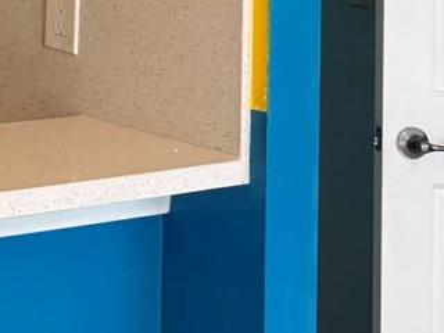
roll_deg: -1.9
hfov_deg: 14.1
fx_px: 1539
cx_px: -411
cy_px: -246
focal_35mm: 120
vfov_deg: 11.5
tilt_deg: +0.1
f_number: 1.78
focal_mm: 6.76
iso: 250
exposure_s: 1/60
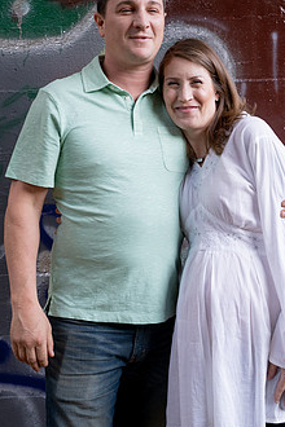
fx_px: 843
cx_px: 167
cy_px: 155
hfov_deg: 19.2
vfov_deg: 28.3
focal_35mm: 71
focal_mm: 52
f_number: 3.2
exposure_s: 1/125
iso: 400
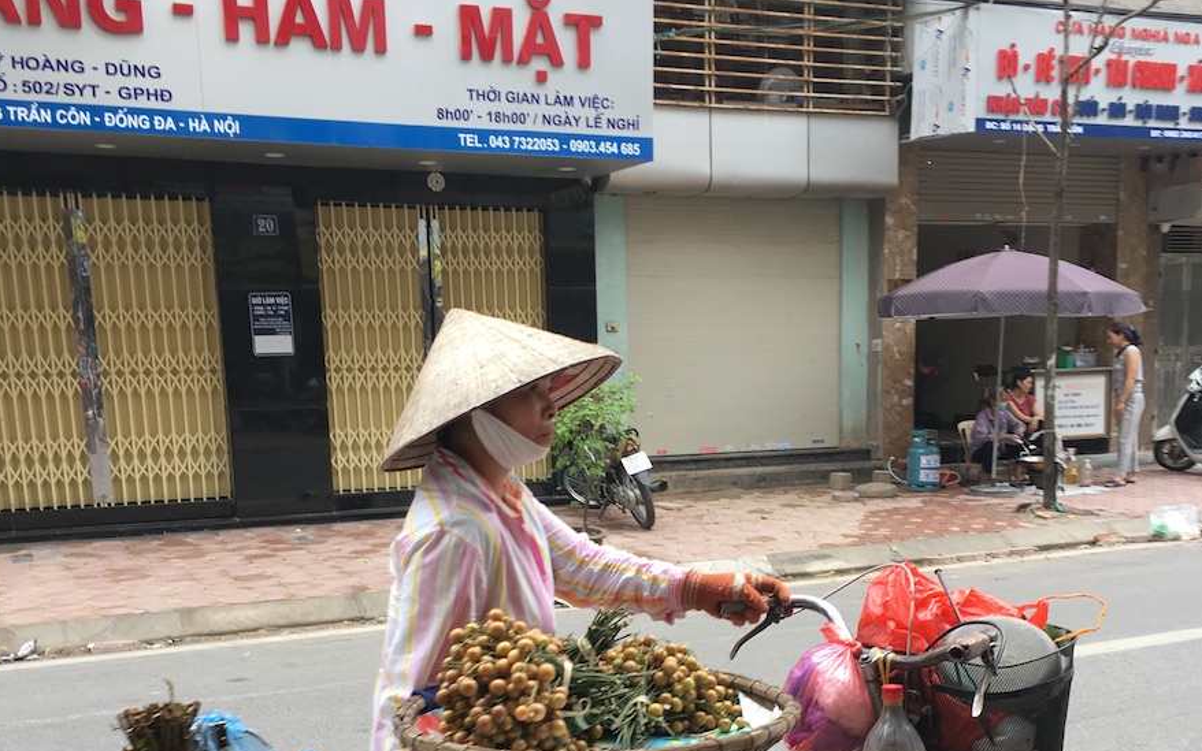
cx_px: 601
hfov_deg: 47.2
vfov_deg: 29.7
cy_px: 618
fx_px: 1376
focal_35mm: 42
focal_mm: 4.15
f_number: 2.2
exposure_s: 1/158
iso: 25
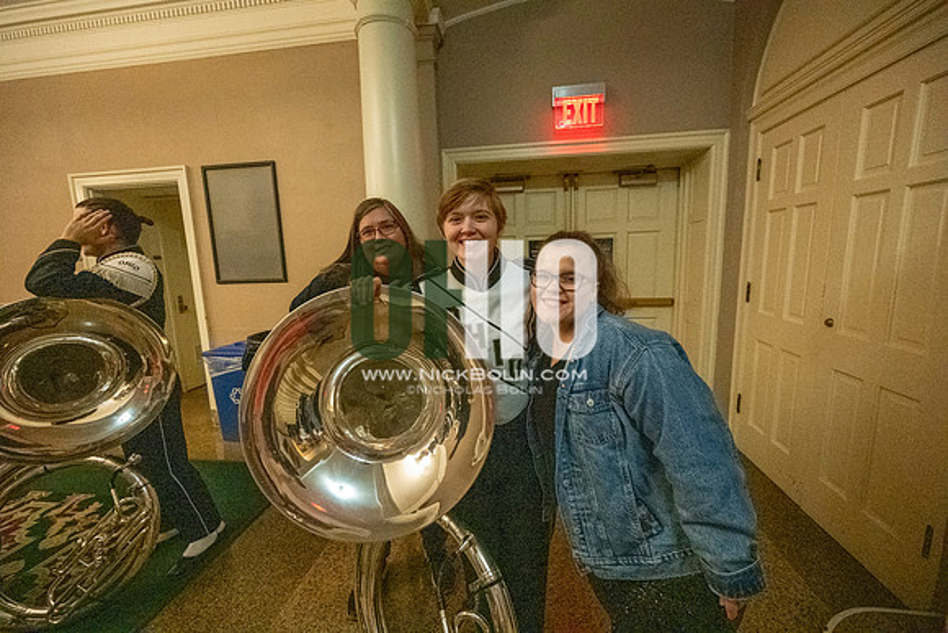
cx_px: 474
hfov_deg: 104.2
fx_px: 369
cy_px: 316
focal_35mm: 14
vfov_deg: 81.2
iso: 25600
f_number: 4.5
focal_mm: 14
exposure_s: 1/250
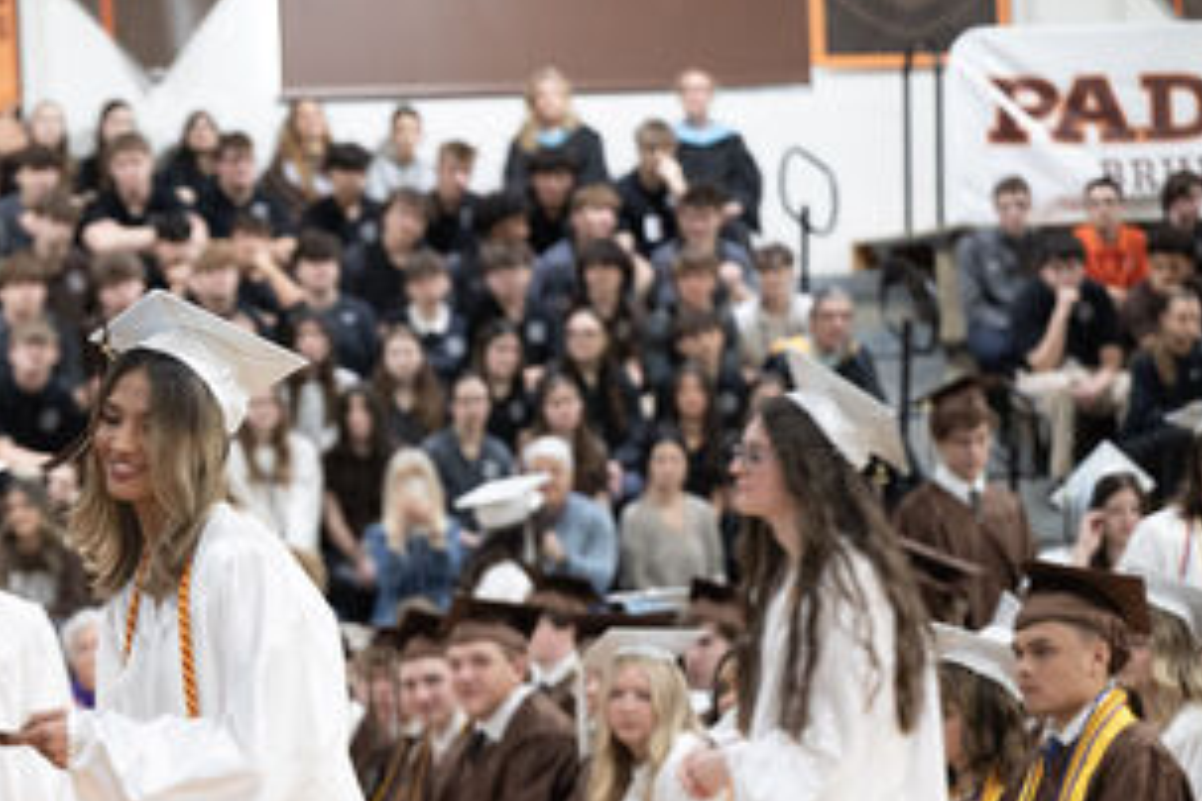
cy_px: 797
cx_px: 61
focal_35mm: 142
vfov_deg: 9.6
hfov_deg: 14.3
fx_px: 4741
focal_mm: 70
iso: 1600
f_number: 2.8
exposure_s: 1/80
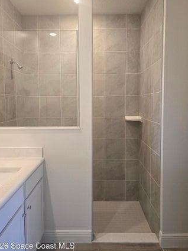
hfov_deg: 53.0
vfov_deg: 67.3
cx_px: 90
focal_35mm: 26
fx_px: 189
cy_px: 117
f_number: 1.7
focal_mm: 6.3
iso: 200
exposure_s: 1/120
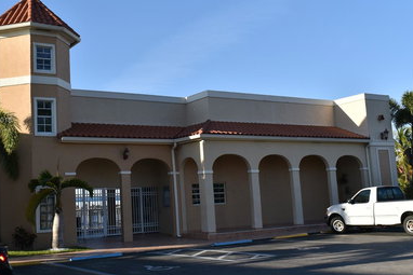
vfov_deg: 27.5
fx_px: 562
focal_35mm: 49
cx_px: 168
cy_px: 121
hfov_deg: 40.2
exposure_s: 1/200
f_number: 9
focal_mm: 26
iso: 100
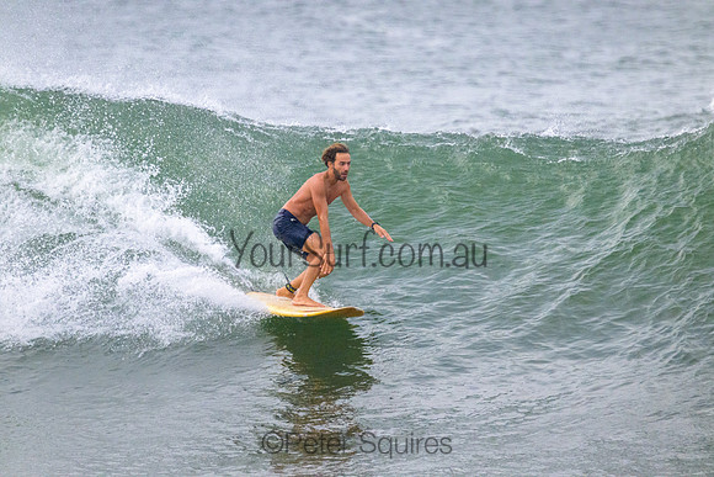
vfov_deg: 1.7
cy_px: 238
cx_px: 357
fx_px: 15870
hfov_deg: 2.6
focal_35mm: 800
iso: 8000
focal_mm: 800
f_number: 11
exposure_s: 1/3200
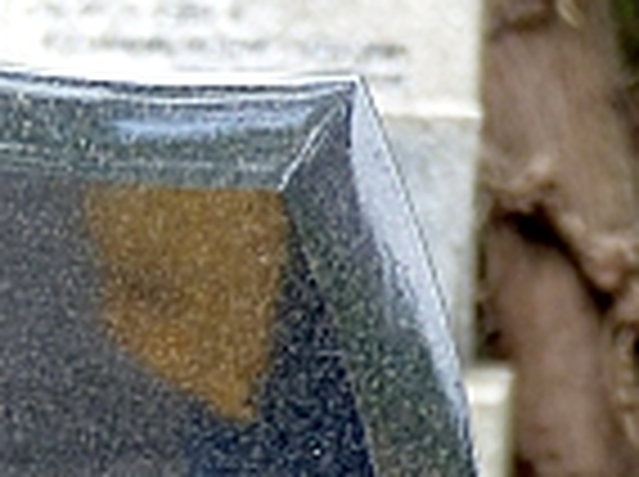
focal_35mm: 592
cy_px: 918
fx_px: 10910
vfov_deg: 2.5
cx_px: -760
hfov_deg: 3.3
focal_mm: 23.5
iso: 100
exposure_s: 1/100
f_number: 2.8
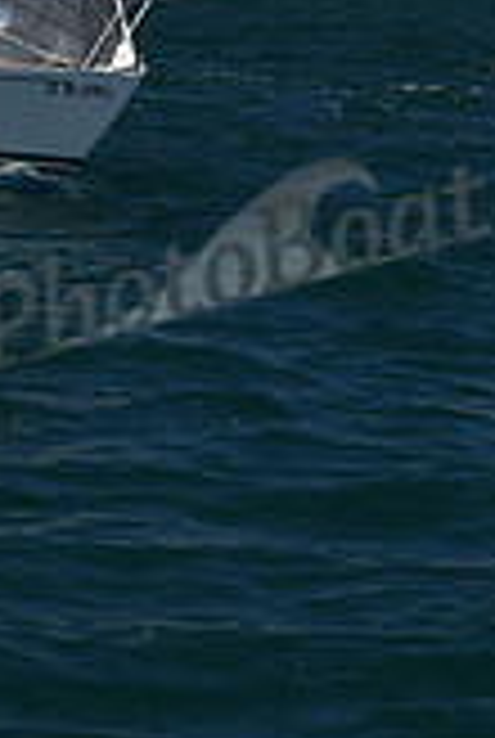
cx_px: -259
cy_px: -374
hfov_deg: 5.2
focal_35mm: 265
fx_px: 5442
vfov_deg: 7.6
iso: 250
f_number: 6.3
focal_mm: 75
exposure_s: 1/800
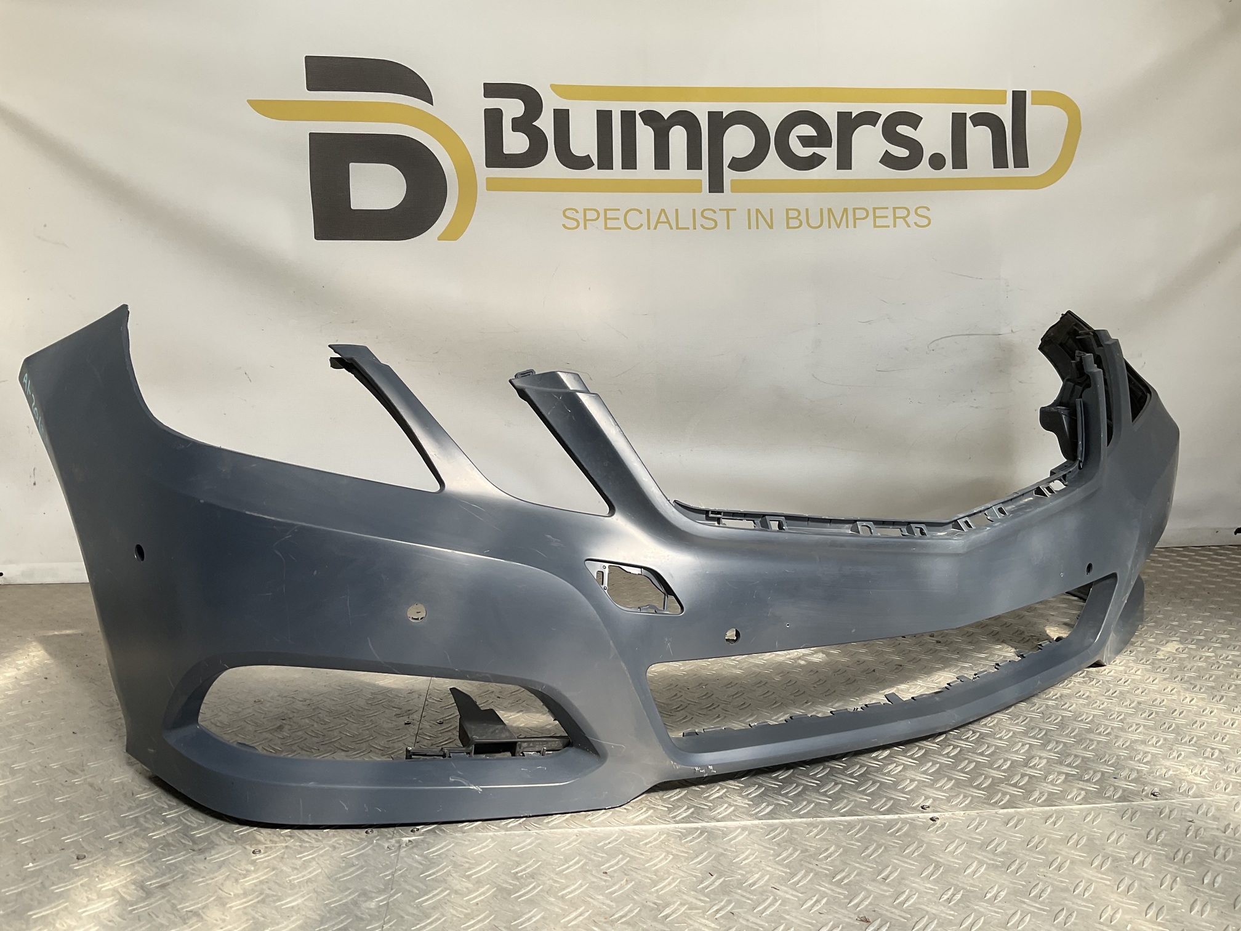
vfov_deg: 48.2
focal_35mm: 29
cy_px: 466
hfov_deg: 61.7
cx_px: 620
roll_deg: -1.0
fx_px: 1040
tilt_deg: -7.6
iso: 16
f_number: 1.8
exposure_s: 1/461
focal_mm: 3
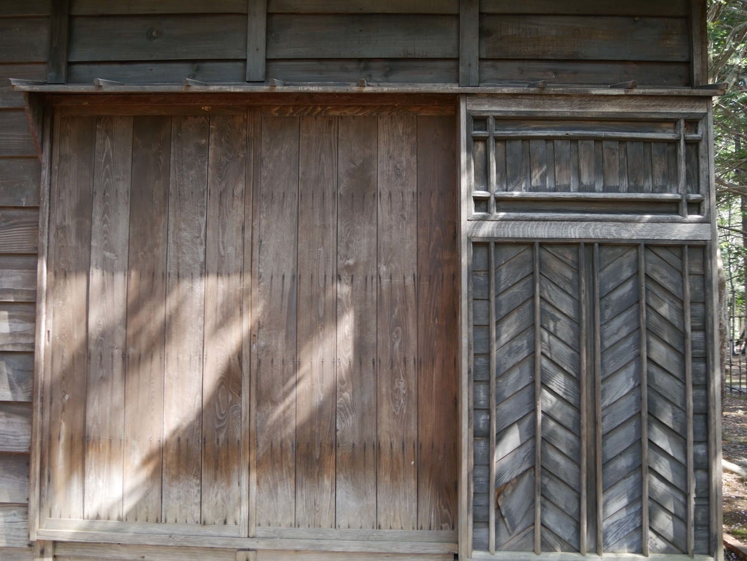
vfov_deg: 49.8
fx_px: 604
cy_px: 280
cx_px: 374
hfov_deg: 63.4
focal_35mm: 28
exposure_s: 1/60
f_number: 3.5
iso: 200
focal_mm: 14
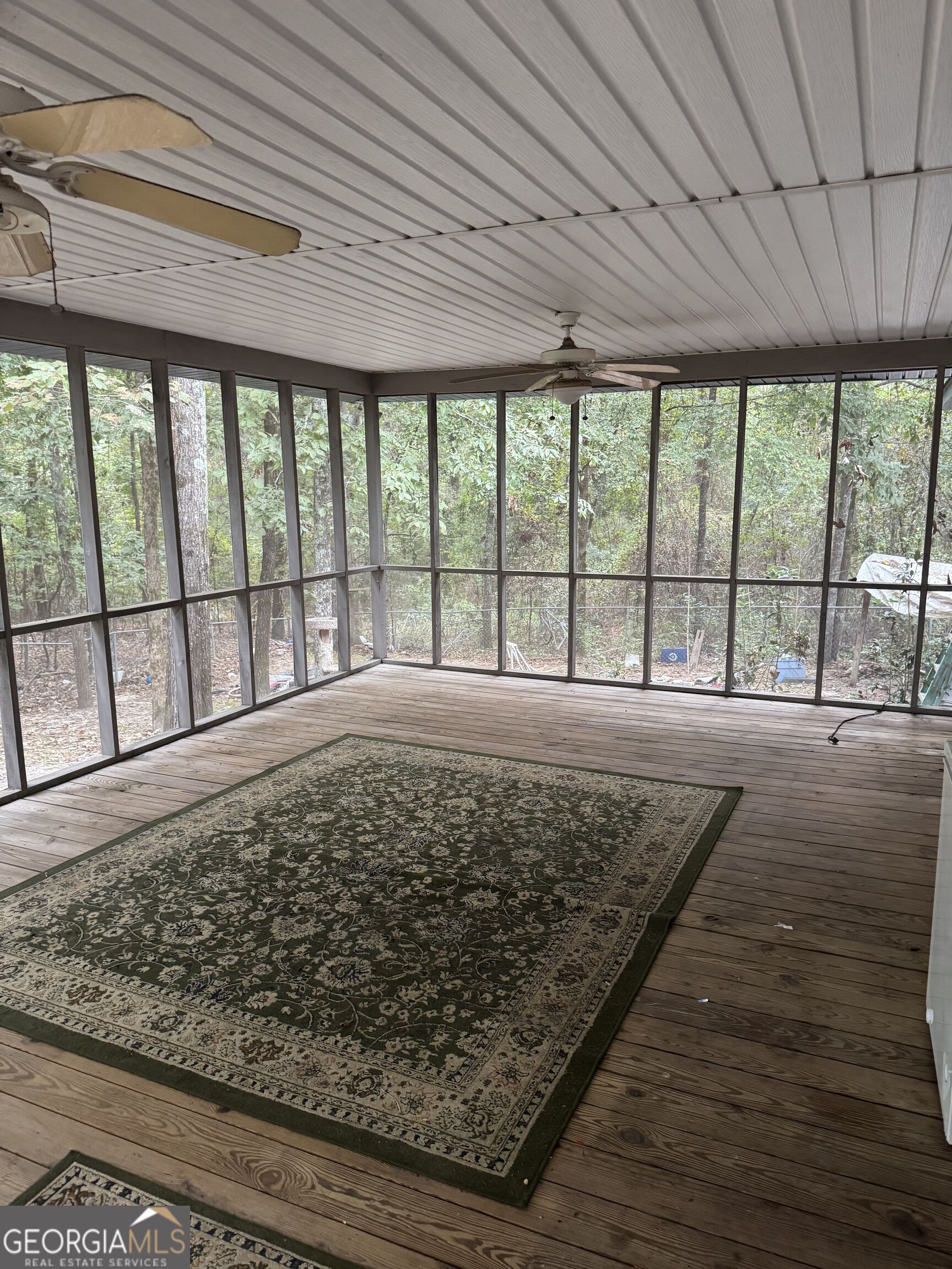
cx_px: 476
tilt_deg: -7.7
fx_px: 880
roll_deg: -0.7
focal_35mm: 24
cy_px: 634
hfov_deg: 56.8
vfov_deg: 71.6
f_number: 1.78
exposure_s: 1/60
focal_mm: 6.76
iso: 400
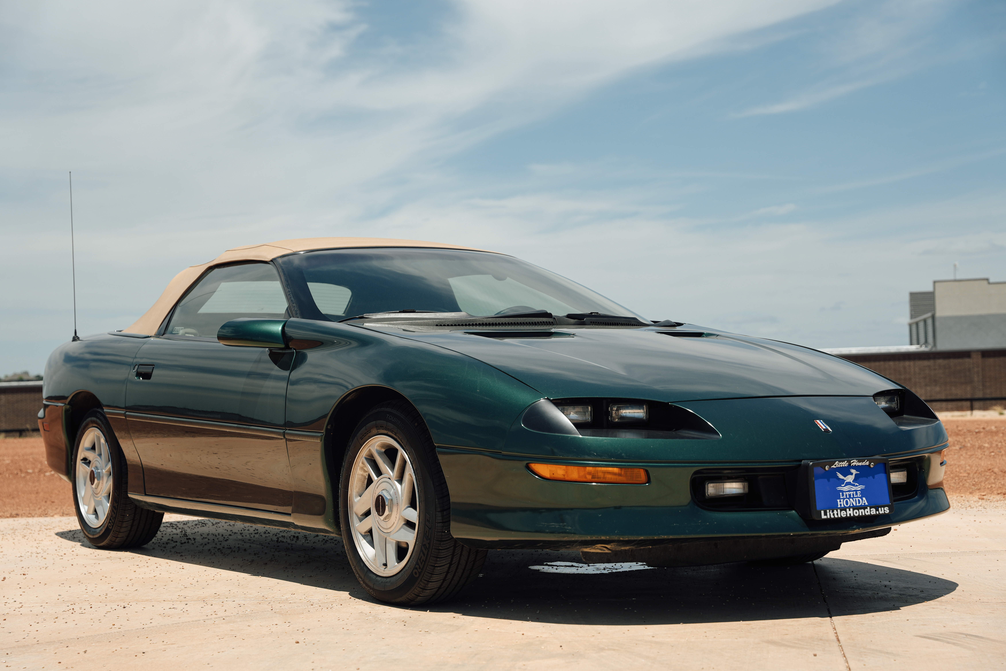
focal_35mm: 58
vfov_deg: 23.4
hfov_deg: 34.5
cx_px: 503
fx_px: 1618
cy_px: 336
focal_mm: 57.9
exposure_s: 1/1000
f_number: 4.5
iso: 100
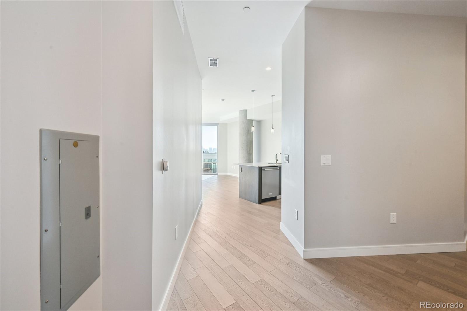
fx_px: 182
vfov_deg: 81.2
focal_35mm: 14
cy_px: 156
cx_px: 234
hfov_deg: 104.3
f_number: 10
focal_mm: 14
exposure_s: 1/40
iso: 400
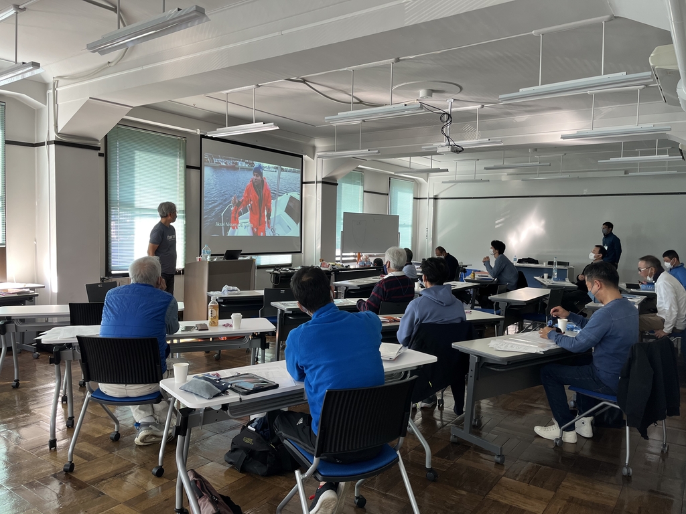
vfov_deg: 53.1
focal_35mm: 26
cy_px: 257
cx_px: 343
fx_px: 515
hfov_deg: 67.3
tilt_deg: -3.4
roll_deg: -0.7
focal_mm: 5.1
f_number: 1.6
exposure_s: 1/60
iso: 80
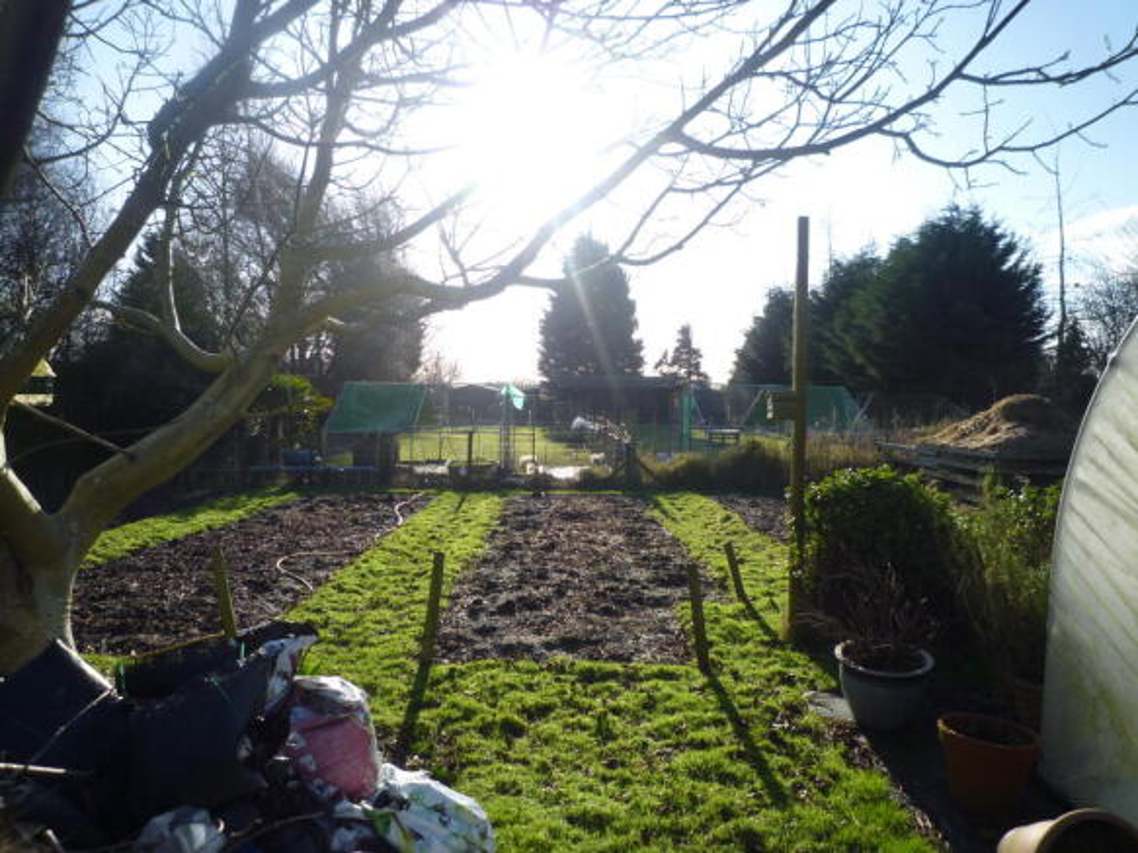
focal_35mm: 25
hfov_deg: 69.4
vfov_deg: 54.9
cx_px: 569
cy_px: 426
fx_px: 822
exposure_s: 1/640
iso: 80
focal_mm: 4.4
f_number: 2.8
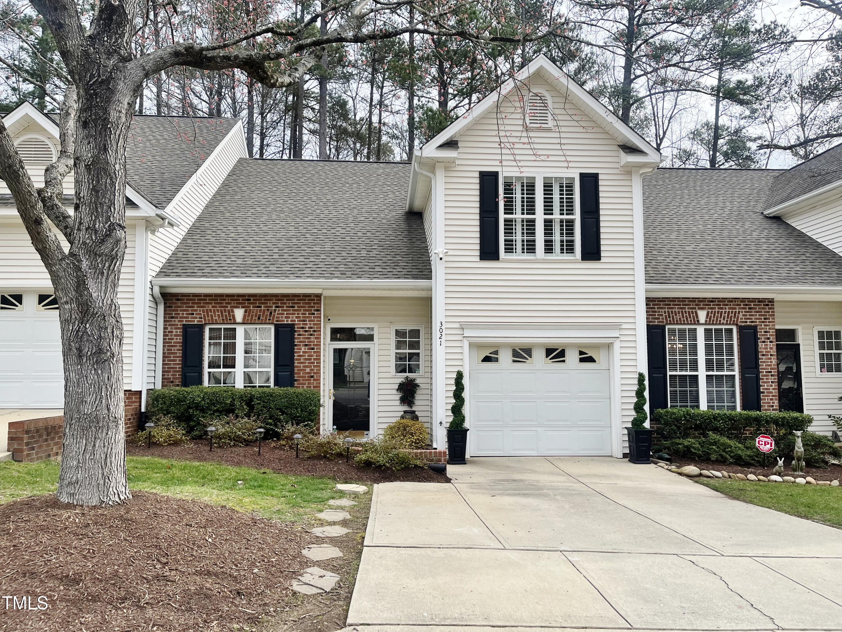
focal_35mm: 26
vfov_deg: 53.1
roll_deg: +0.2
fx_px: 632
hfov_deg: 67.3
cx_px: 421
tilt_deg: +6.3
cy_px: 316
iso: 50
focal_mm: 5.1
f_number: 1.6
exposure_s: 1/1086
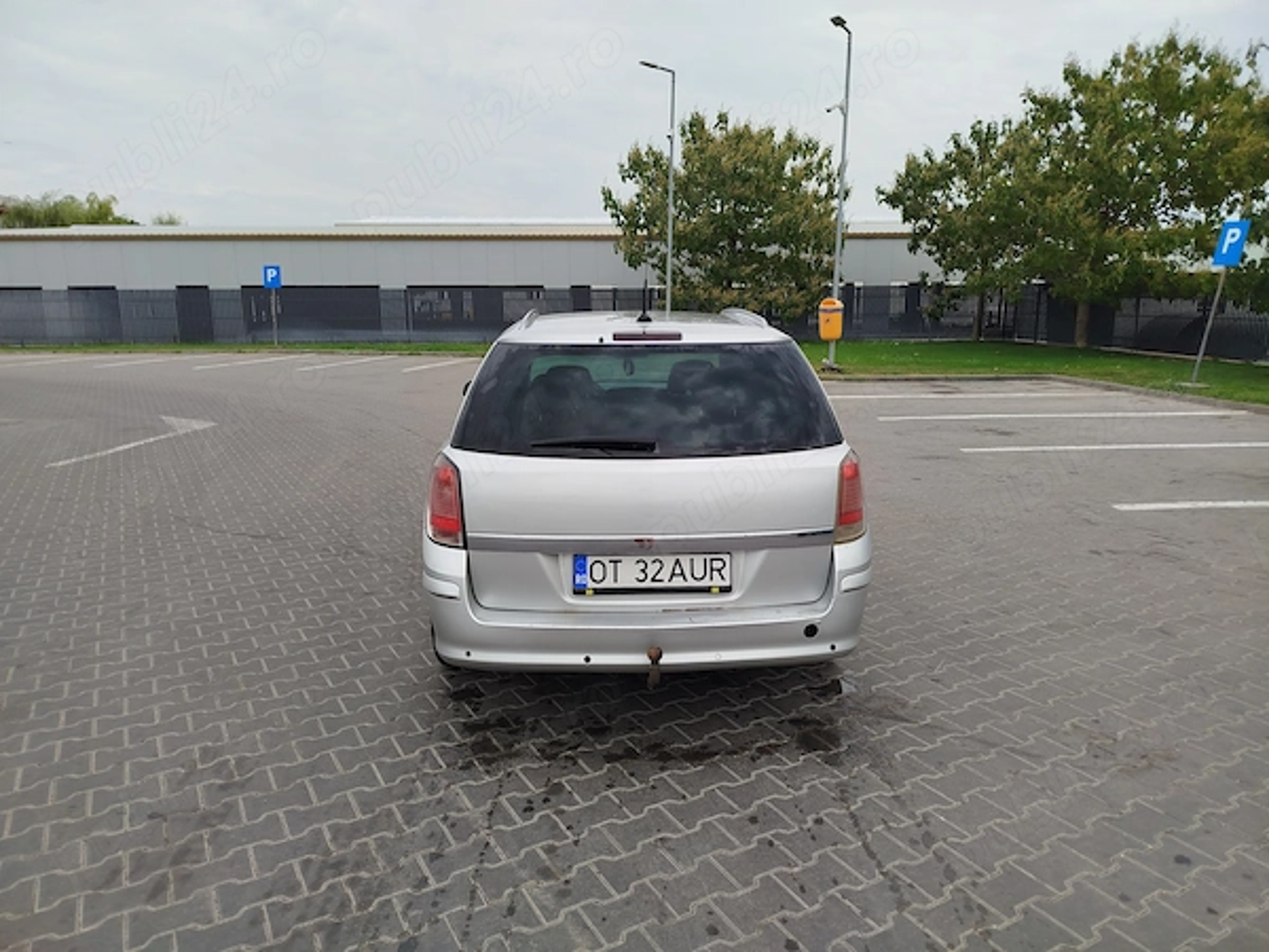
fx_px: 880
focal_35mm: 24
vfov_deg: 56.8
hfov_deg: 71.6
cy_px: 476
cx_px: 634
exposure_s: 1/493
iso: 50
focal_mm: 5.31
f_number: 1.7
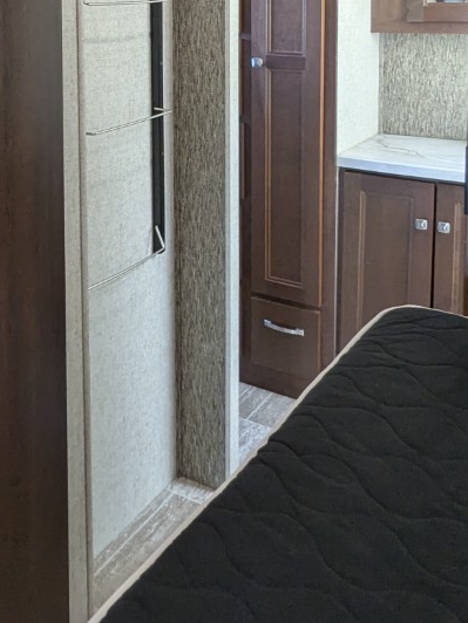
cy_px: 63
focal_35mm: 42
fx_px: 757
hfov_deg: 32.4
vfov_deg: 41.3
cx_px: 36
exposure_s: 1/60
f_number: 2.2
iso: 206
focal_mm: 2.35
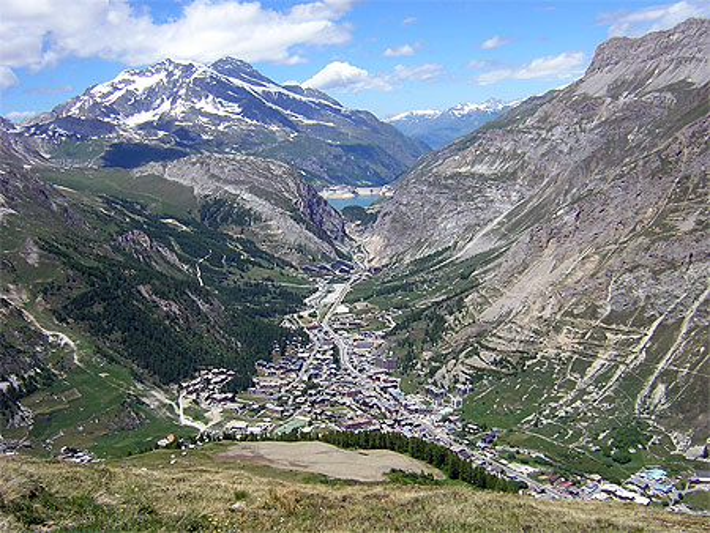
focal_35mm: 36
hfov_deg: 51.3
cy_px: 266
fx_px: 739
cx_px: 355
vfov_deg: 39.7
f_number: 5.2
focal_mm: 4.7
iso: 100
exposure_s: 1/329
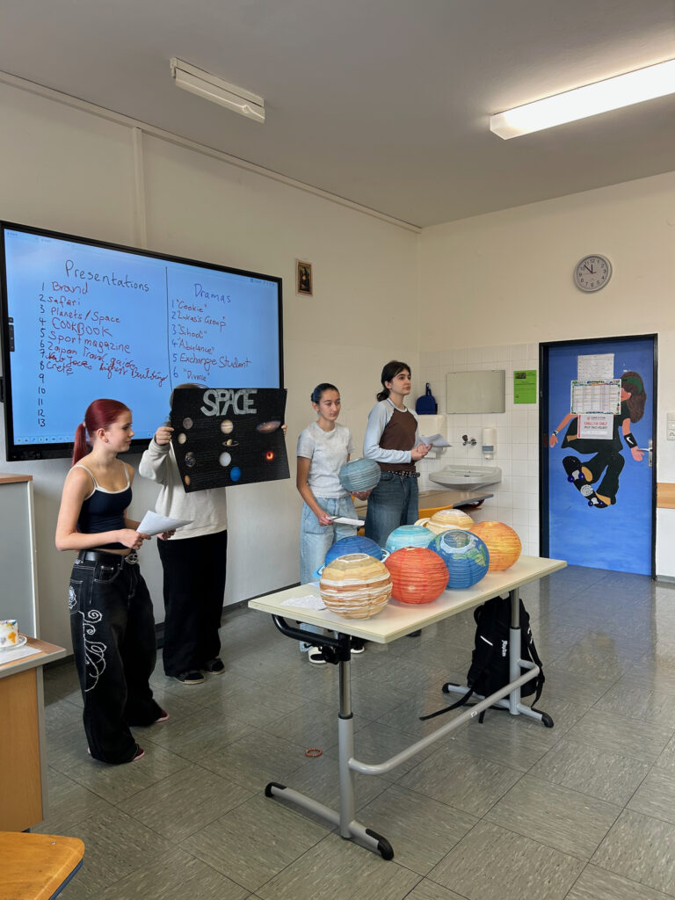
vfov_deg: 67.3
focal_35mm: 26
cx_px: 338
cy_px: 450
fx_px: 676
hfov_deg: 53.1
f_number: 1.5
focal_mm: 5.7
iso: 64
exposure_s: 1/100
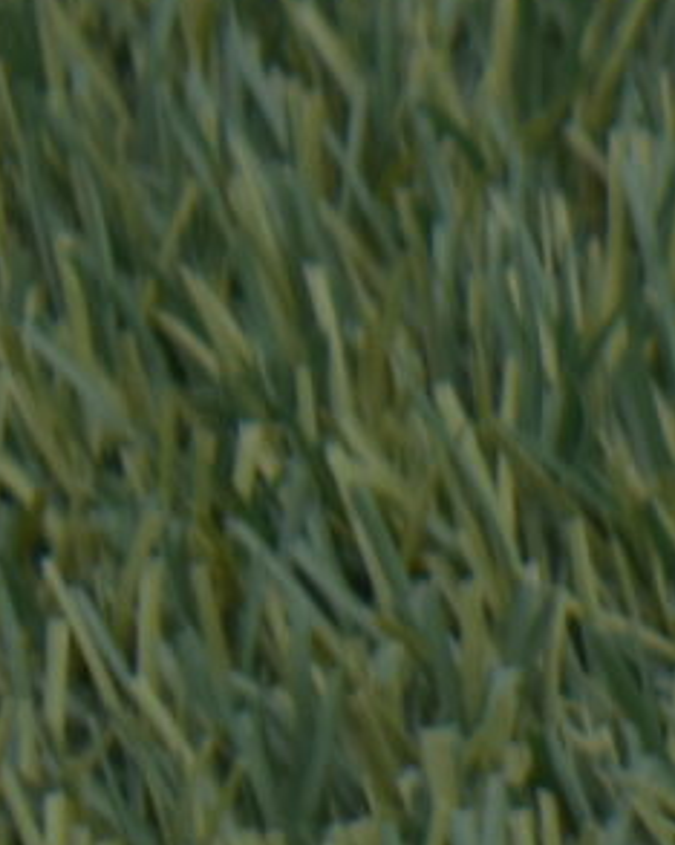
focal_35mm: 677
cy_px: -996
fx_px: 16926
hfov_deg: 2.2
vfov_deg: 2.8
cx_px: 3196
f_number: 5.6
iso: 200
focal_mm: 55
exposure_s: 1/400
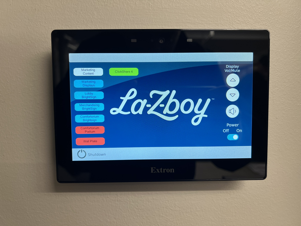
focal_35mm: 26
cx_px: 150
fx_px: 226
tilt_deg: -3.8
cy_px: 113
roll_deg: +0.5
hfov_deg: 67.3
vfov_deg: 53.1
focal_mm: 5.7
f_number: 1.5
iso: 125
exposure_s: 1/90
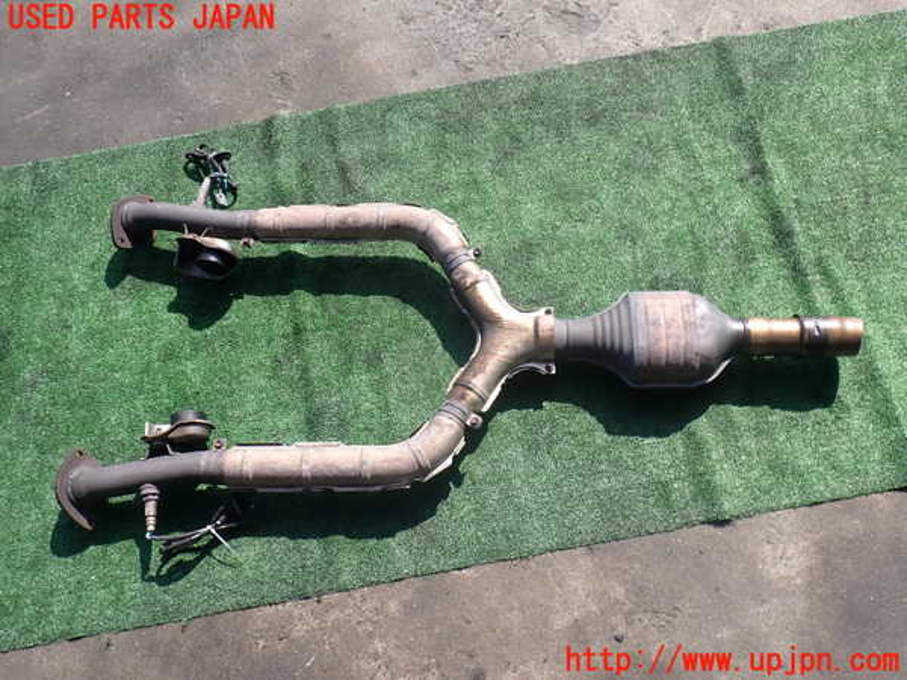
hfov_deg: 60.0
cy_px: 340
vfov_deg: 46.8
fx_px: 786
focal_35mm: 30
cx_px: 454
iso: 100
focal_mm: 5.4
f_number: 3.2
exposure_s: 1/500
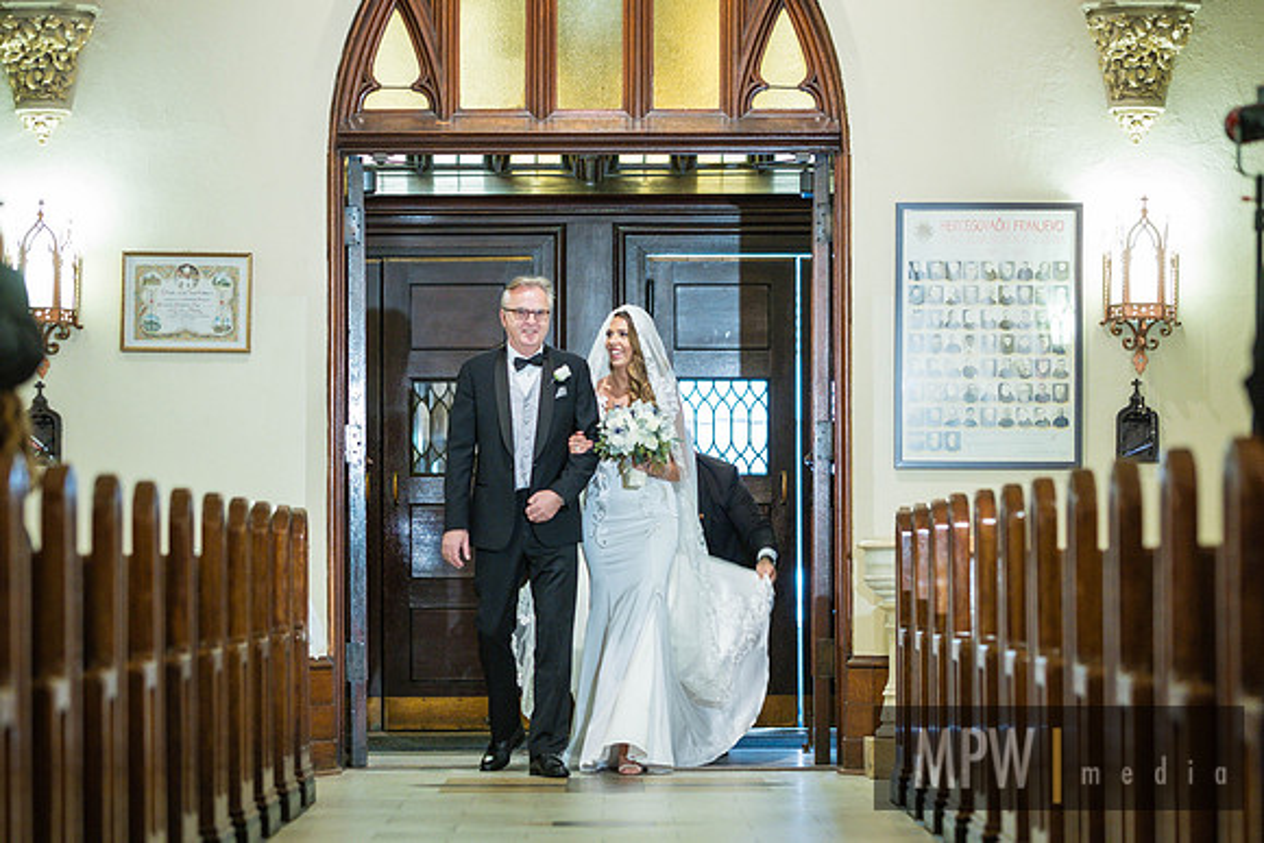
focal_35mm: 141
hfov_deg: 14.6
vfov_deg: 9.8
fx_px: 4939
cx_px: 632
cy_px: 422
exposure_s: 1/125
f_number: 2
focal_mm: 90
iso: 1250
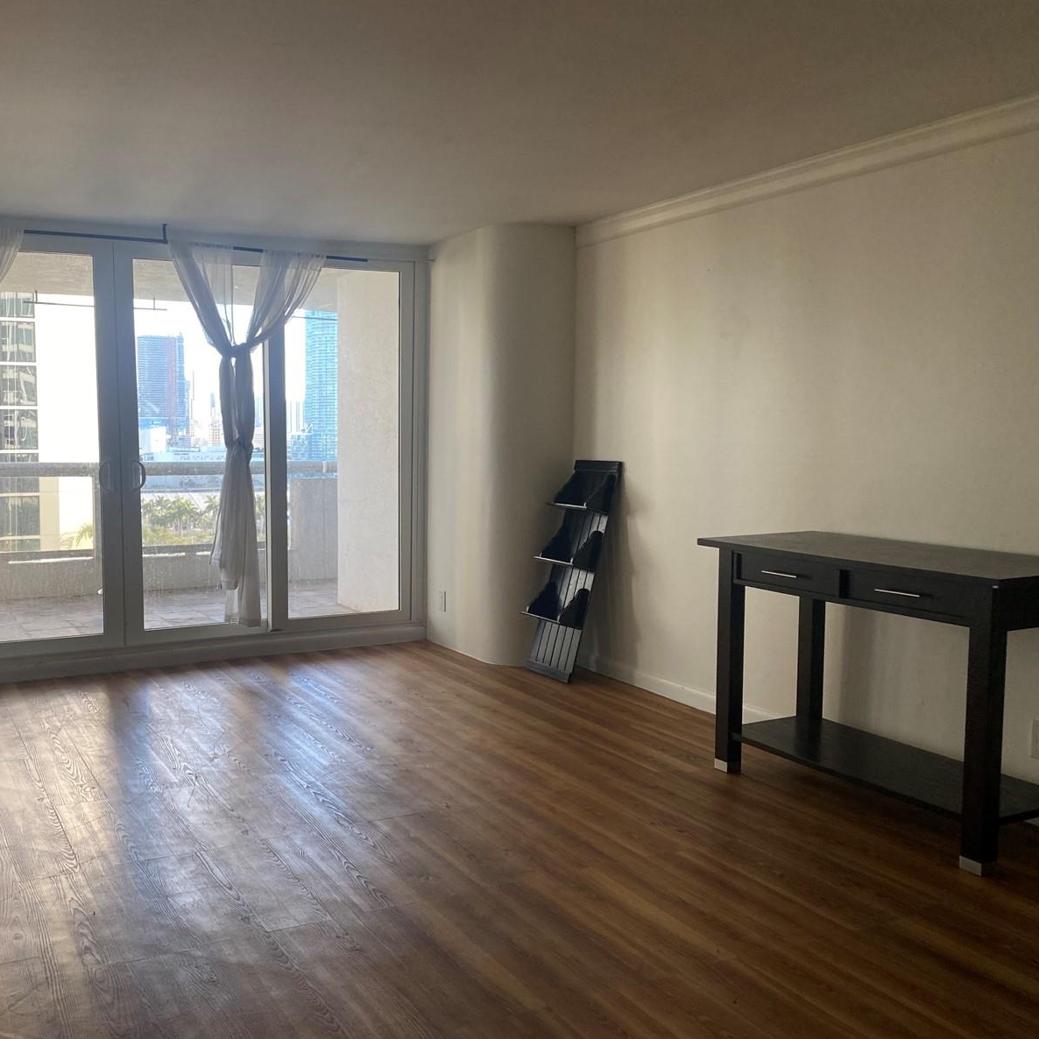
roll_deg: -1.0
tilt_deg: -5.4
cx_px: 349
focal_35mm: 31
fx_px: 1053
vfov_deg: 52.5
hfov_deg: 51.6
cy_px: 523
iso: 100
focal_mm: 4.25
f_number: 1.8
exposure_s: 1/120
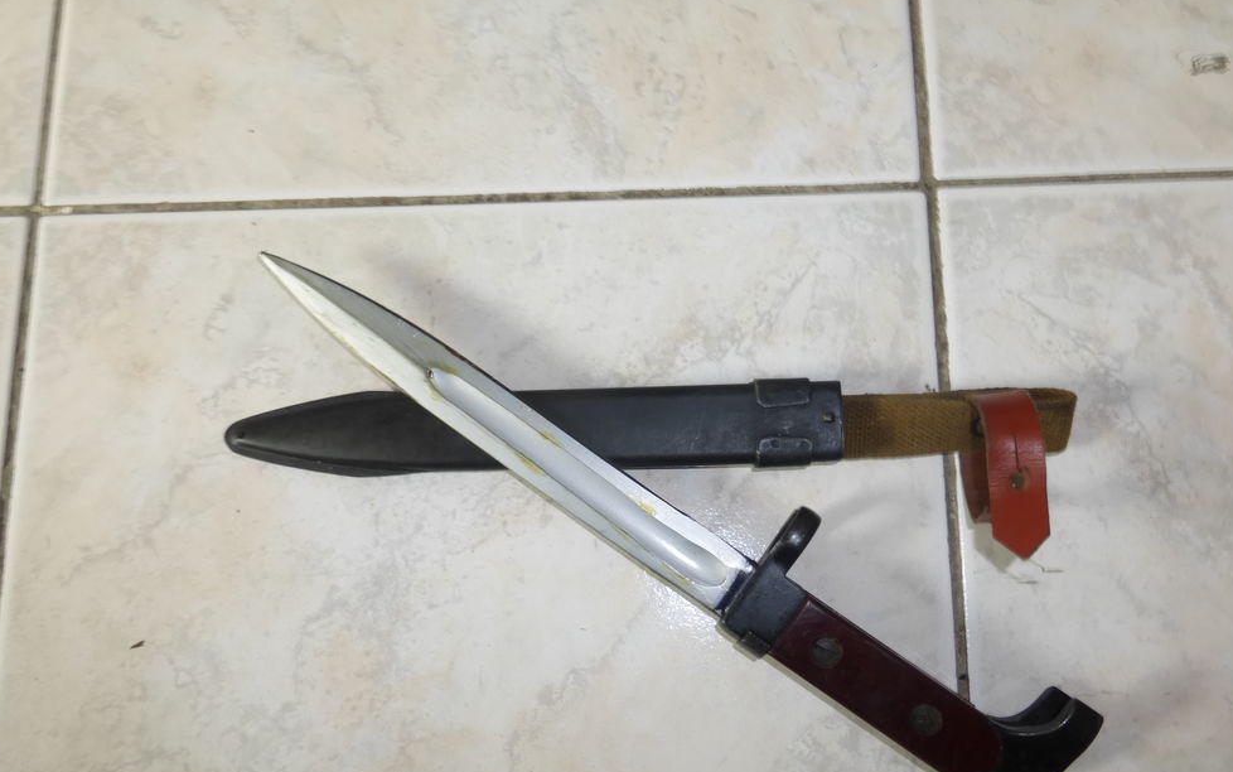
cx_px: 610
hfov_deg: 70.4
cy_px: 467
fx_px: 874
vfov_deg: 47.3
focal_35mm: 26
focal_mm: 4.3
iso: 100
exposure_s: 1/13
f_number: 3.3
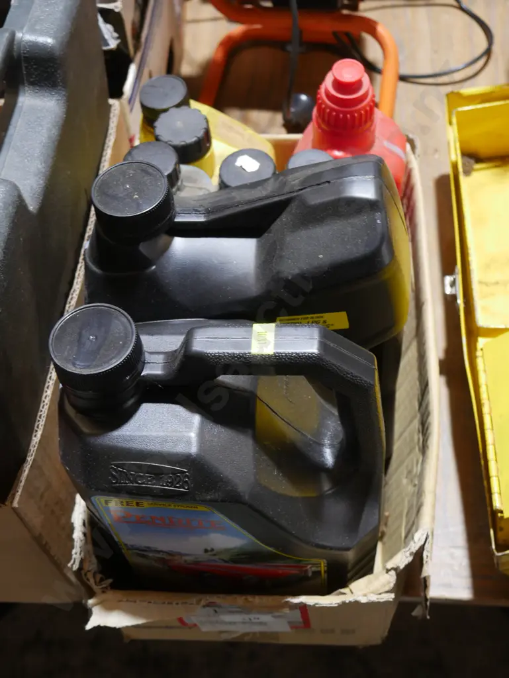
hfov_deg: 34.4
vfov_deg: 44.8
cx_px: 254
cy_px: 339
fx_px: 823
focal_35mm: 42
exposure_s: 1/60
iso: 800
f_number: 4.6
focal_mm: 21
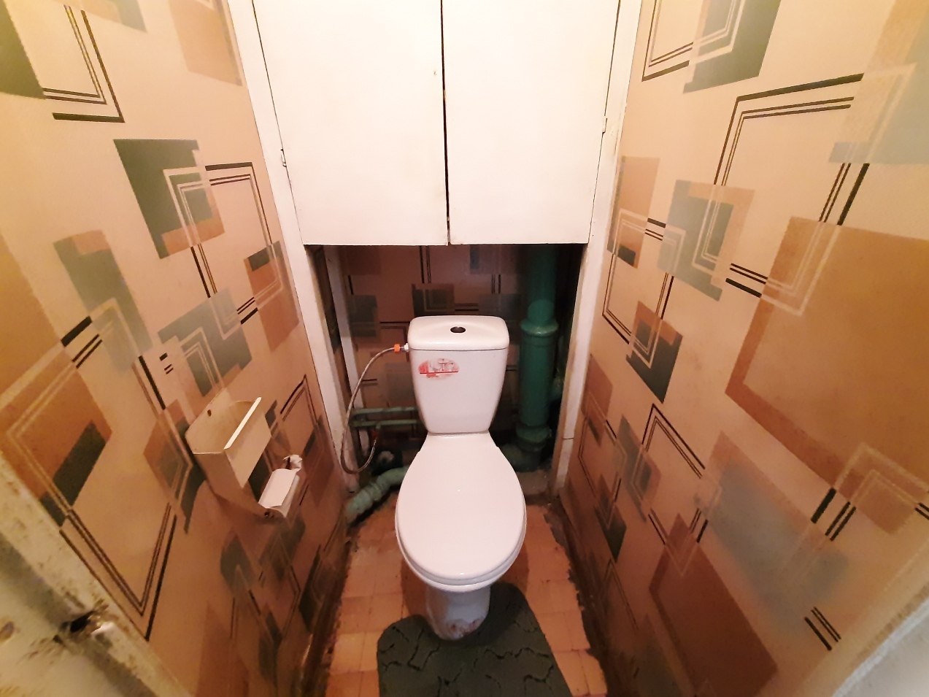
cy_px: 348
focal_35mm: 13
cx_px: 464
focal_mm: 1.42
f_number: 2.2
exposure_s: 1/20
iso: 1000
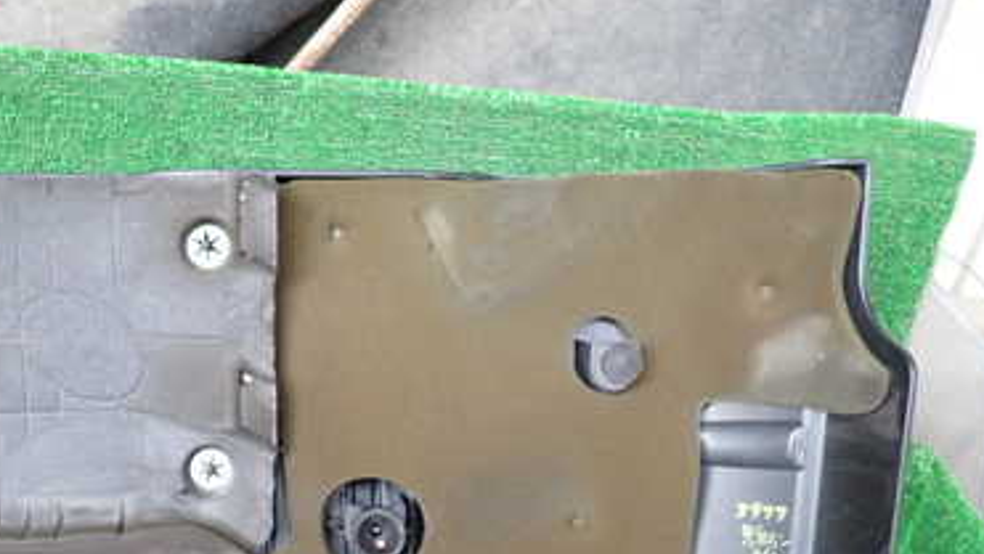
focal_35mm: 44
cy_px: 543
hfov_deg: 45.3
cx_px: 286
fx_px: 1148
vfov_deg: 25.9
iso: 320
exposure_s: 1/30
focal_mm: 4.5
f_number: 2
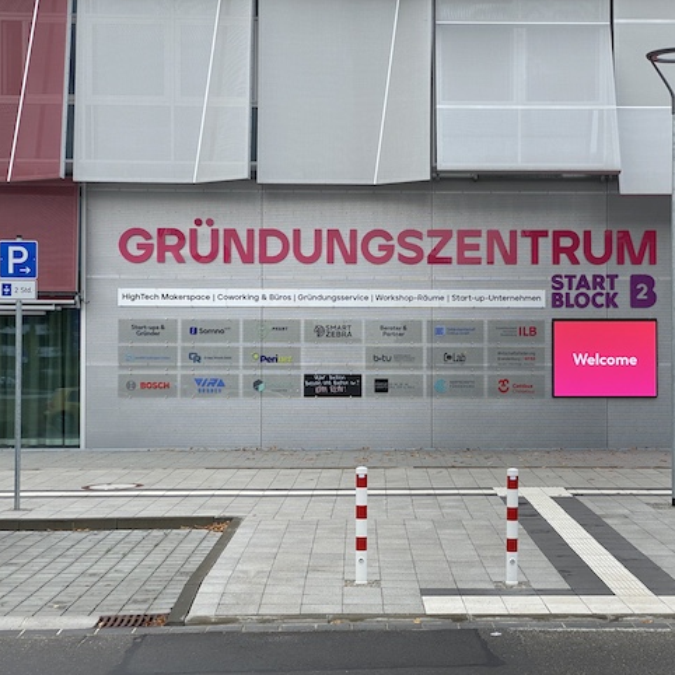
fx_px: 1368
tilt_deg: +3.1
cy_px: 340
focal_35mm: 62
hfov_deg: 27.6
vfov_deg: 27.7
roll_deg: -1.1
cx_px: 419
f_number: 2
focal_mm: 6
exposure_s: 1/436
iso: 20
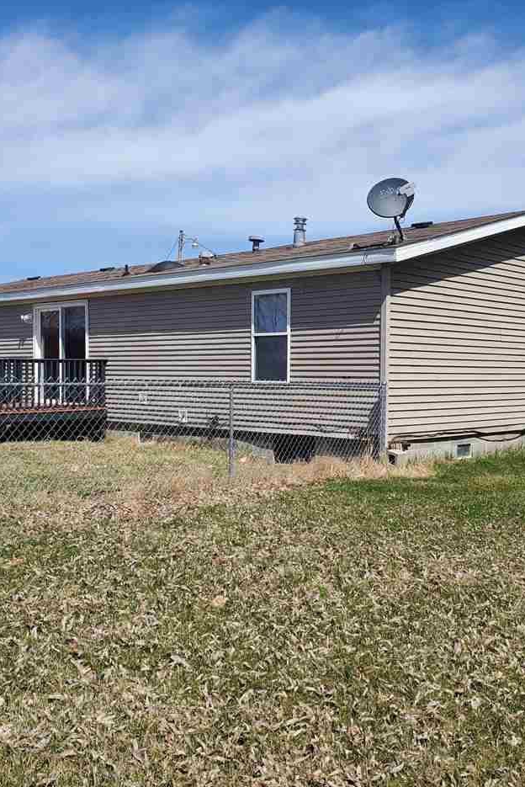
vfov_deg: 51.9
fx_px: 809
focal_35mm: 37
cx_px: 266
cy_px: 396
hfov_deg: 36.0
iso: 50
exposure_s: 1/1988
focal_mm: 4.3
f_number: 2.4
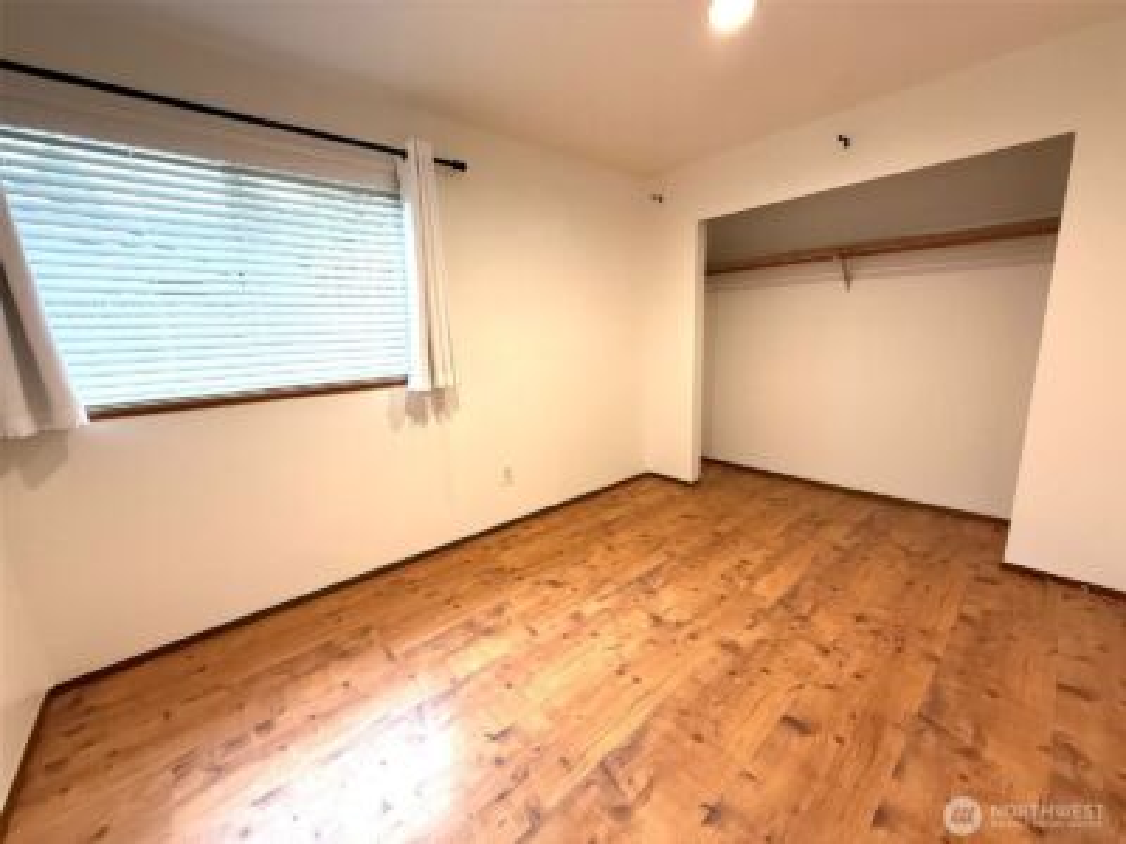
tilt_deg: -10.7
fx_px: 455
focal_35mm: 14
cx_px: 563
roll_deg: +2.3
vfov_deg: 85.7
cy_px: 422
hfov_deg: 102.1
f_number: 2.2
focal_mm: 2.22
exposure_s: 1/108
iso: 320
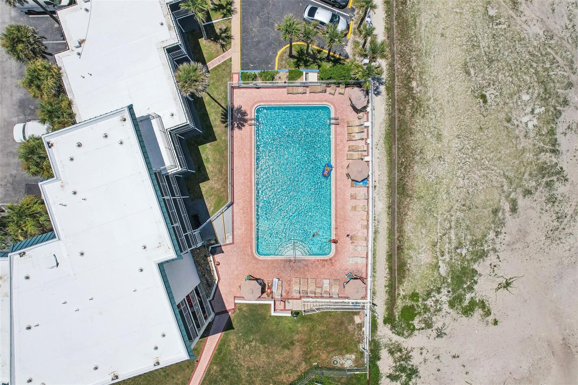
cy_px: 192
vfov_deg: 57.2
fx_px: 353
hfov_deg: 78.6
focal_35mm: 22
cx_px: 289
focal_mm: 8.4
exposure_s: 1/8000
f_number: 2.8
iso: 120
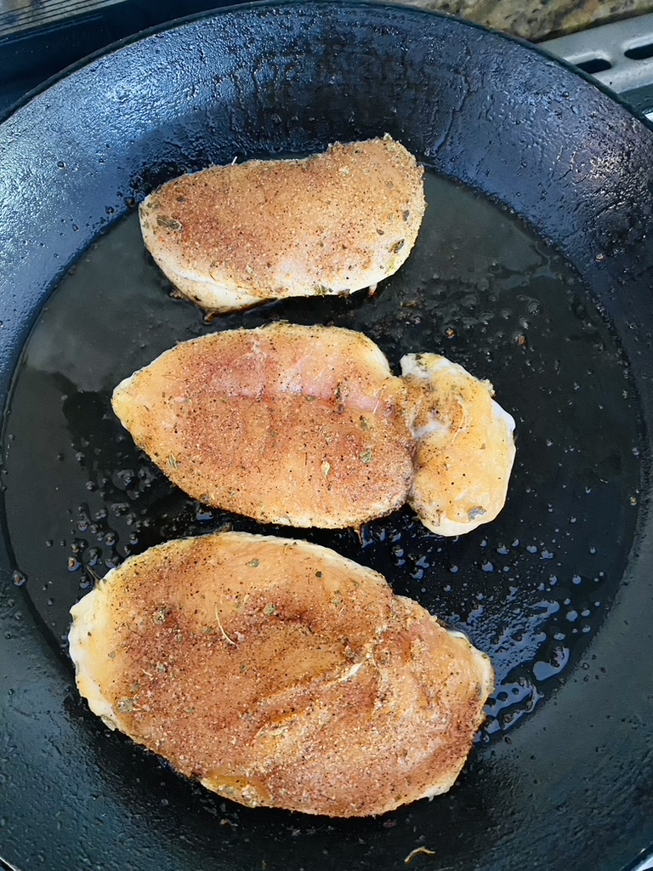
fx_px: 654
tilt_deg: -79.6
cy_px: 436
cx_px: 326
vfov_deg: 67.3
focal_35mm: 26
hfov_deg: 53.1
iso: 640
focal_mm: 4.25
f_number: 1.8
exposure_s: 1/30
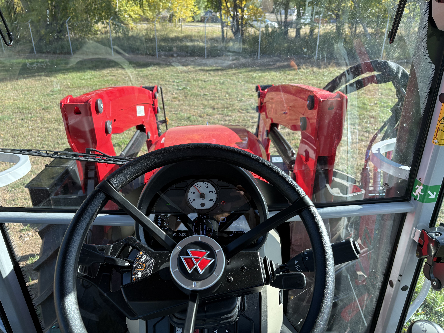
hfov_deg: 67.3
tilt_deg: -24.3
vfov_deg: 53.1
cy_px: 166
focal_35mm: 26
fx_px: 333
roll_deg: +0.9
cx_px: 222
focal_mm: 5.96
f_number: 1.6
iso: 50
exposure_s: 1/531
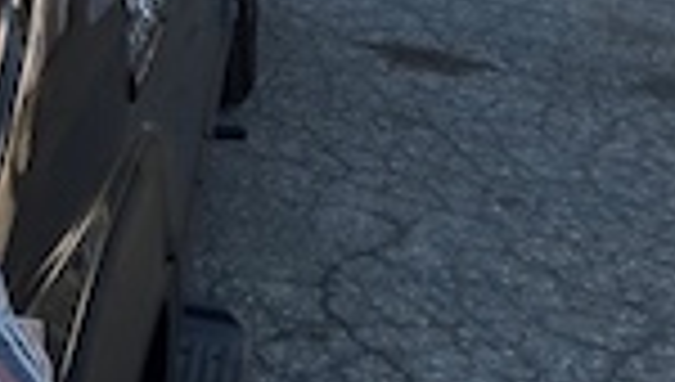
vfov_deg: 11.5
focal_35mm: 90
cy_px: -492
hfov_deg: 21.4
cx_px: -202
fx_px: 1614
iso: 25
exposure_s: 1/330
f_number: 1.9
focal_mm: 2.69
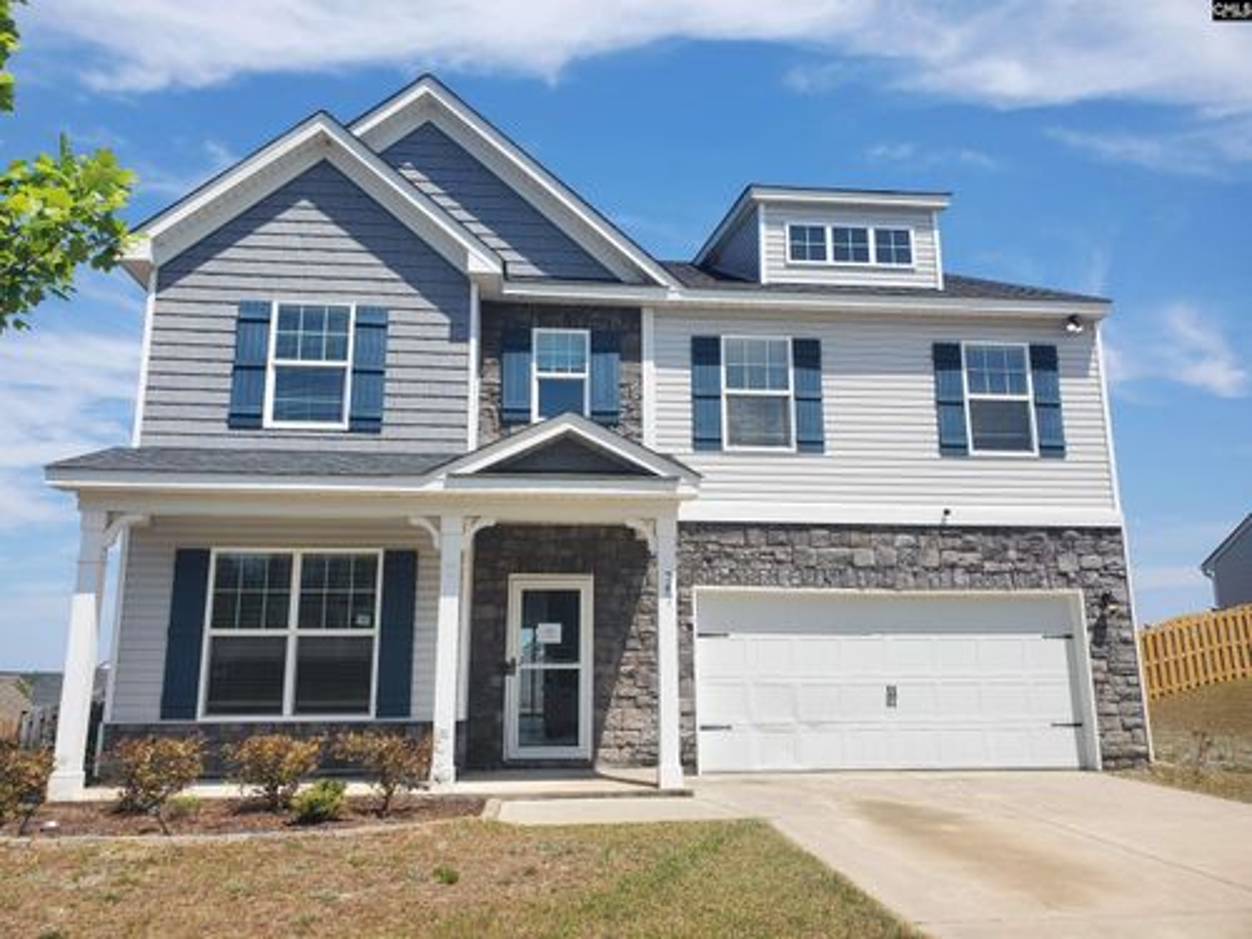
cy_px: 470
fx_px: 940
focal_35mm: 26
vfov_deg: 53.1
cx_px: 626
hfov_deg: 67.3
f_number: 2.4
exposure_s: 1/2032
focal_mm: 4.3
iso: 50
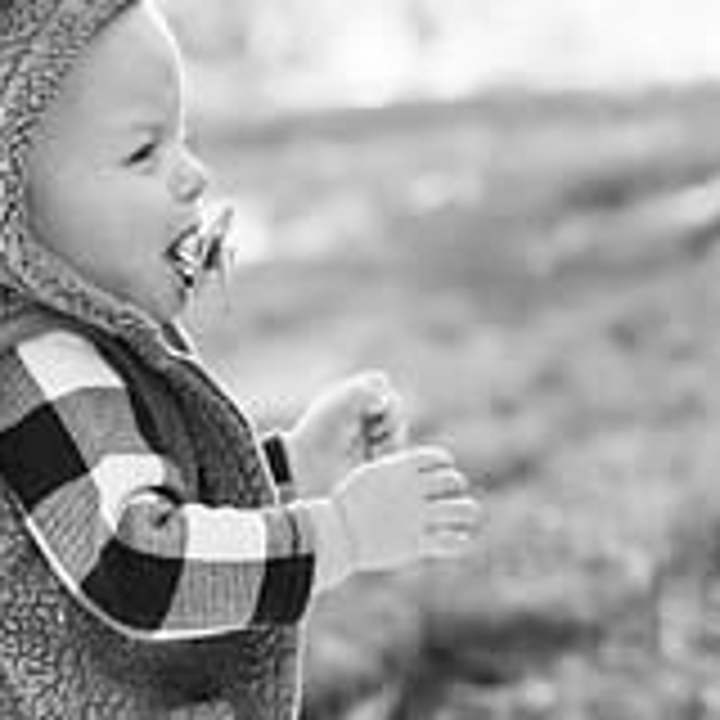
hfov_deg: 5.0
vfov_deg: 5.0
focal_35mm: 348
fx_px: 8189
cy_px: 691
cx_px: -400
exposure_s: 1/320
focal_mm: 113
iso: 1600
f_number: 6.3
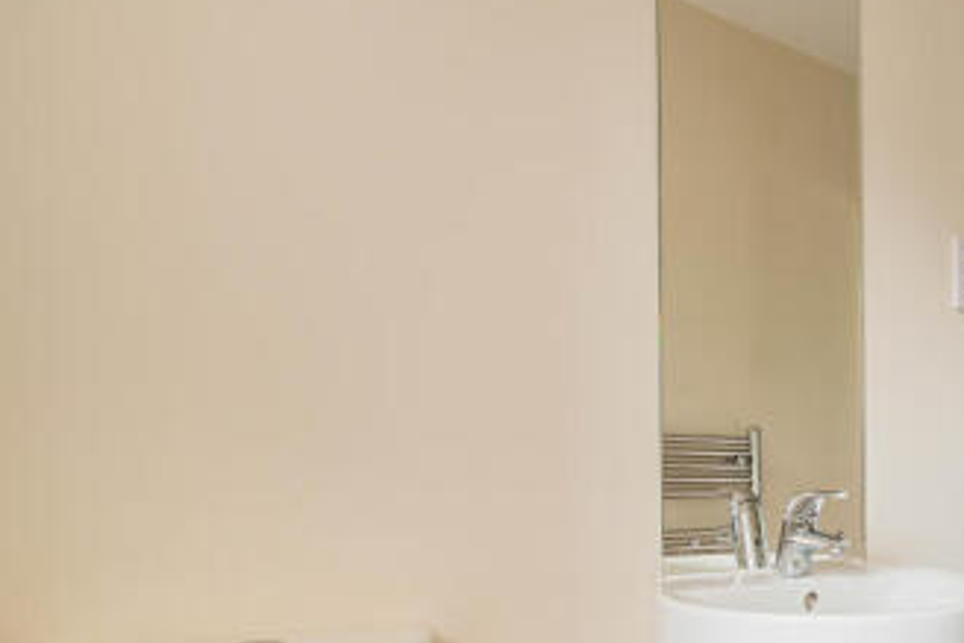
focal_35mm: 28
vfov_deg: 44.8
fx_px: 750
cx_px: 889
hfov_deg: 55.6
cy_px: 486
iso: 250
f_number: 5.6
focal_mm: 14
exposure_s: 1/40
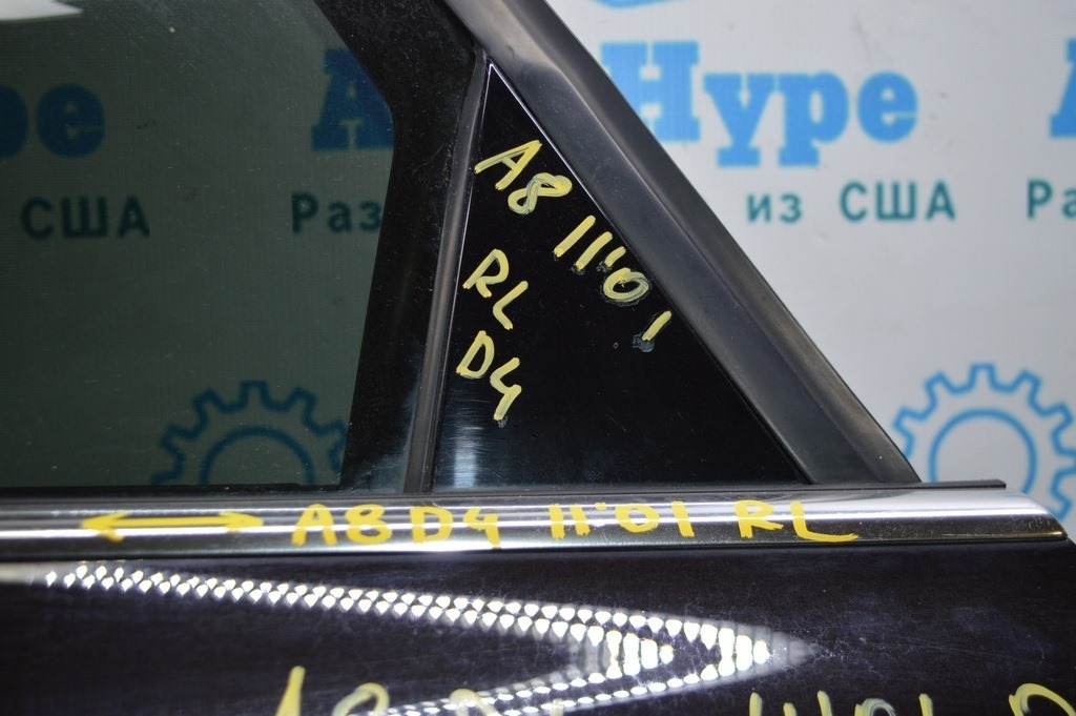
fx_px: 1299
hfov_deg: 45.0
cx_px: 538
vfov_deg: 30.8
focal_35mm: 44
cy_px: 358
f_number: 4.2
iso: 400
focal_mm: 29
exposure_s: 1/125
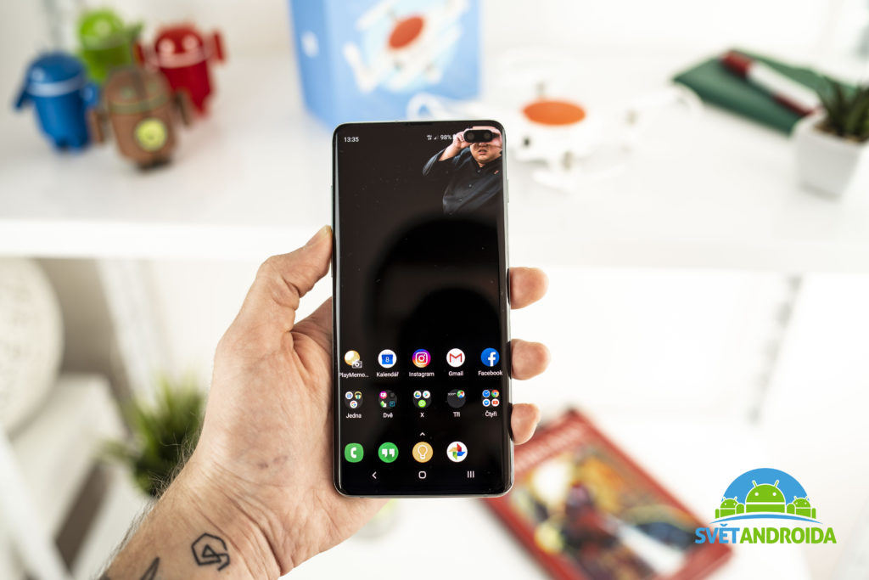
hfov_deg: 54.4
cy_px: 290
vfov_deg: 37.9
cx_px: 434
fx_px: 845
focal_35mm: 35
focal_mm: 35
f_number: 2.8
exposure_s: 1/80
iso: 100
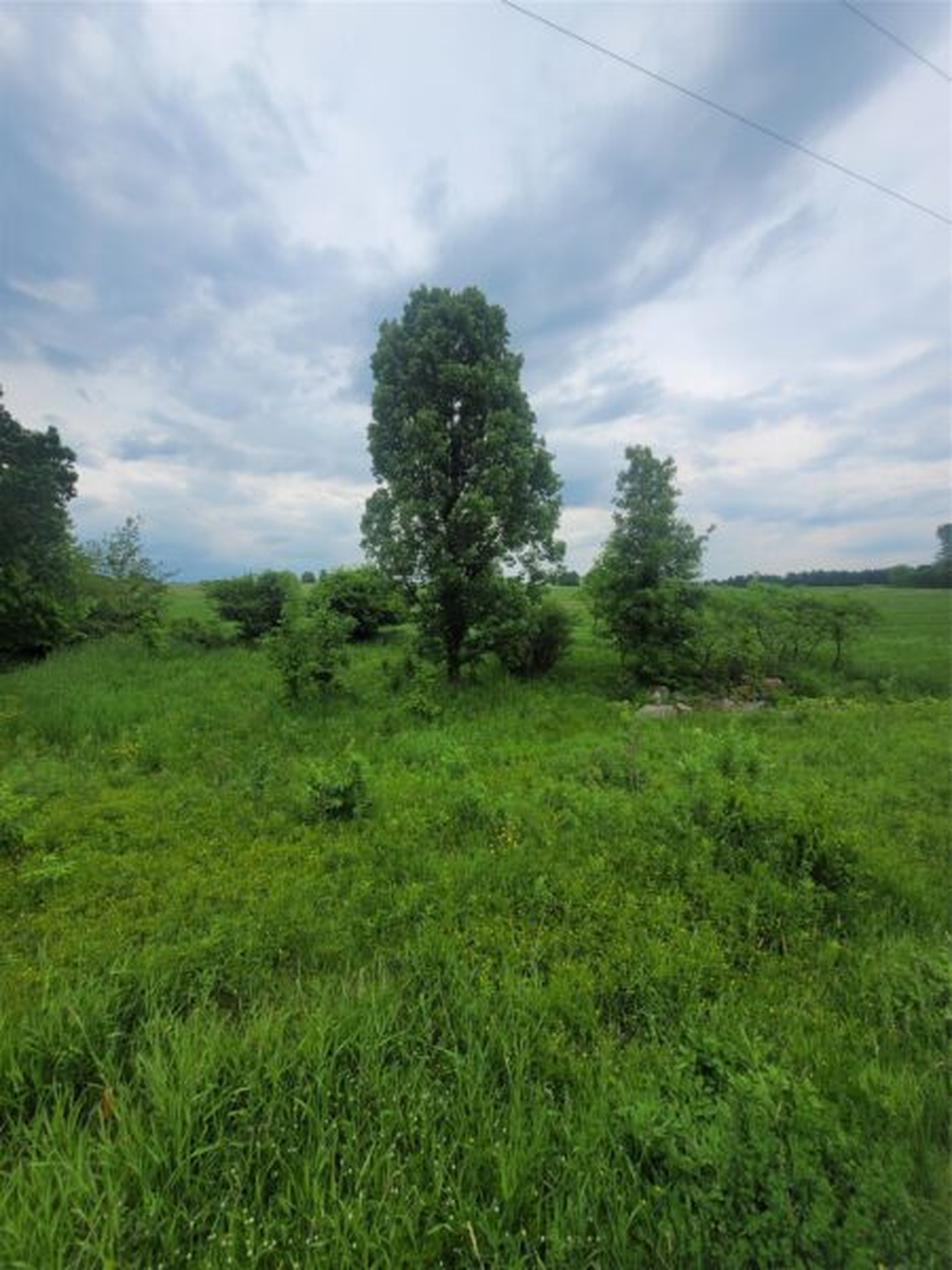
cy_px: 635
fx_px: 477
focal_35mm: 13
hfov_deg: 89.9
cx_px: 476
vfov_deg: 106.2
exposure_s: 1/788
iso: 40
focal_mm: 1.74
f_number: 2.2
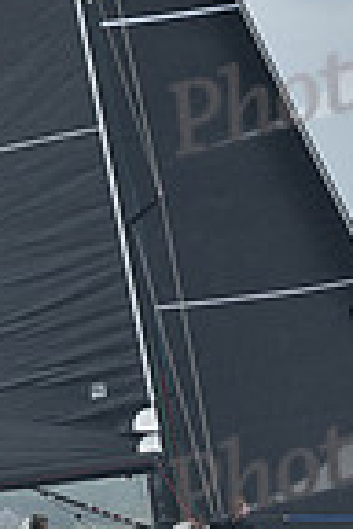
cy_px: -77
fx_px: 6045
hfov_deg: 3.3
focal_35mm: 411
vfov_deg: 5.0
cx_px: -20
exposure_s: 1/1000
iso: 320
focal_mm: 102
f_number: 8
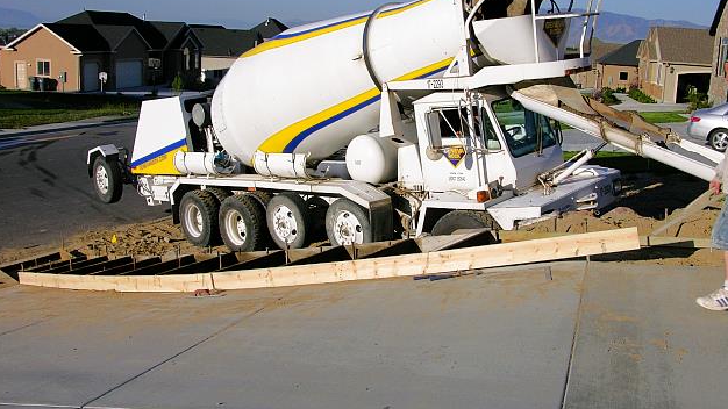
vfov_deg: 30.4
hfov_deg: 51.6
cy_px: 168
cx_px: 366
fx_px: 753
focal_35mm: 39
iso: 50
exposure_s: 1/302
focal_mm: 8.9
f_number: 7.1
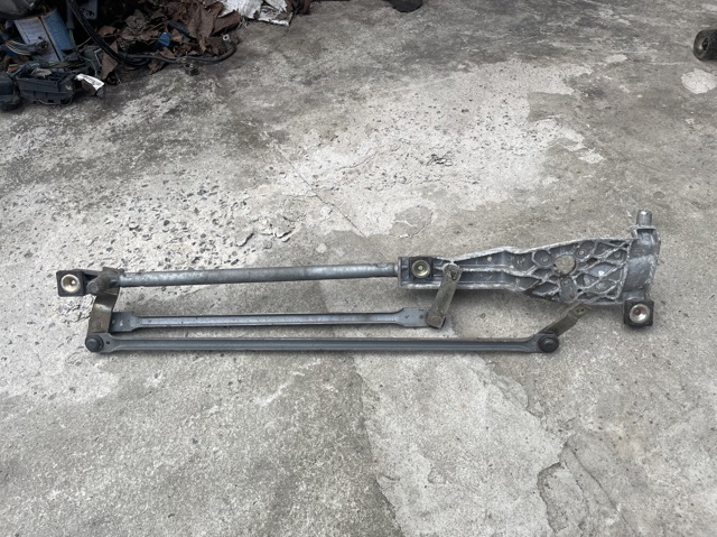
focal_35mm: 26
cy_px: 268
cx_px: 358
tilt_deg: -46.7
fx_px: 538
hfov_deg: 67.3
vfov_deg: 53.0
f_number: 1.6
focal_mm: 4.2
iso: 32
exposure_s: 1/167
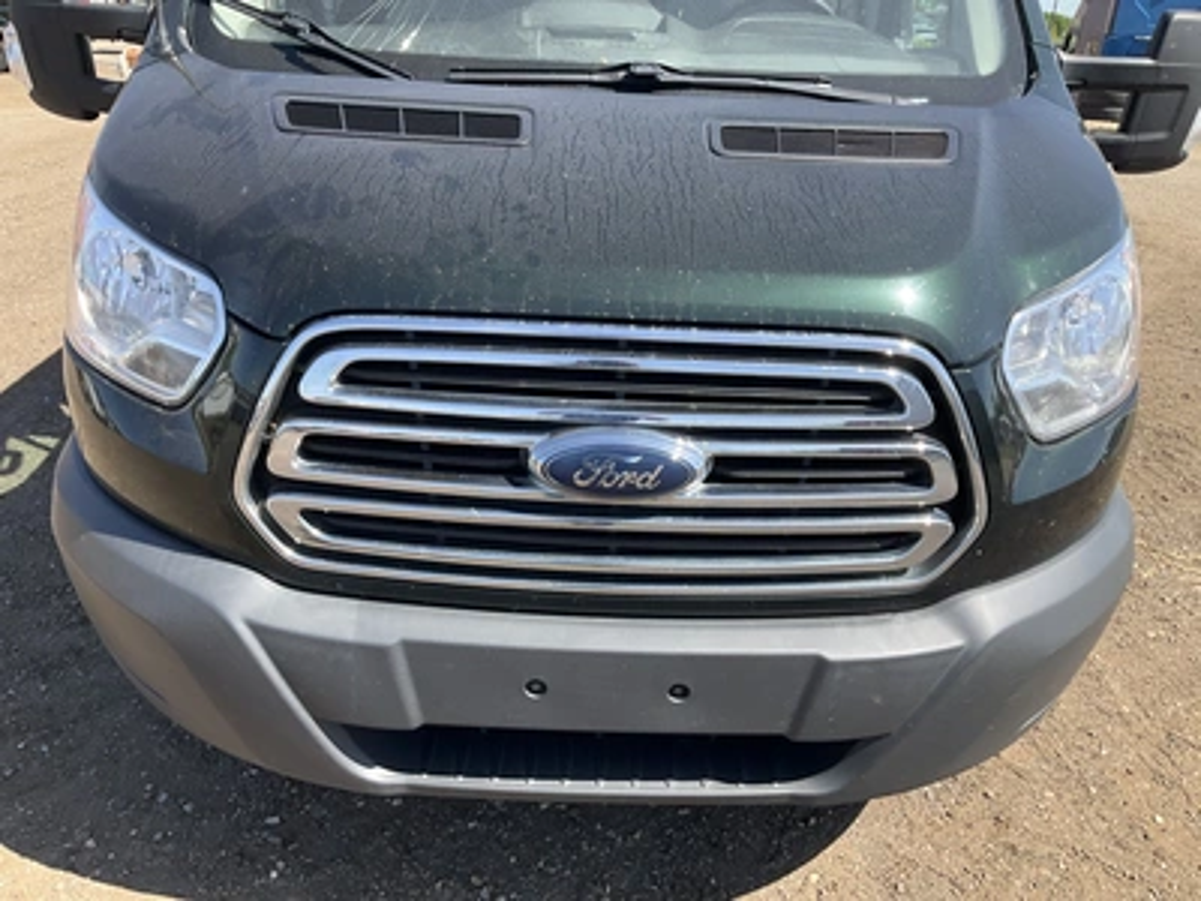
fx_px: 1006
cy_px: 450
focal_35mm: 29
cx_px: 600
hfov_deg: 61.7
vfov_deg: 48.2
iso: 25
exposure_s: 1/719
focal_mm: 3
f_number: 1.8
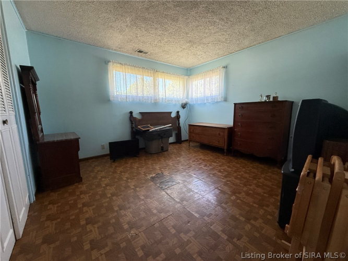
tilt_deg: -7.0
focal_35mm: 14
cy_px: 130
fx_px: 141
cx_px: 174
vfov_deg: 85.7
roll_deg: +0.8
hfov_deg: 102.1
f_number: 2.2
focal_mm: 2.22
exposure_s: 1/99
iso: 320
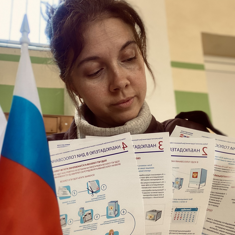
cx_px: 114
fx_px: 277
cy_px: 119
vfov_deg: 46.0
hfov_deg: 46.0
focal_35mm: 36
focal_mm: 2.71
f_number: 2.2
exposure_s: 1/50
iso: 64
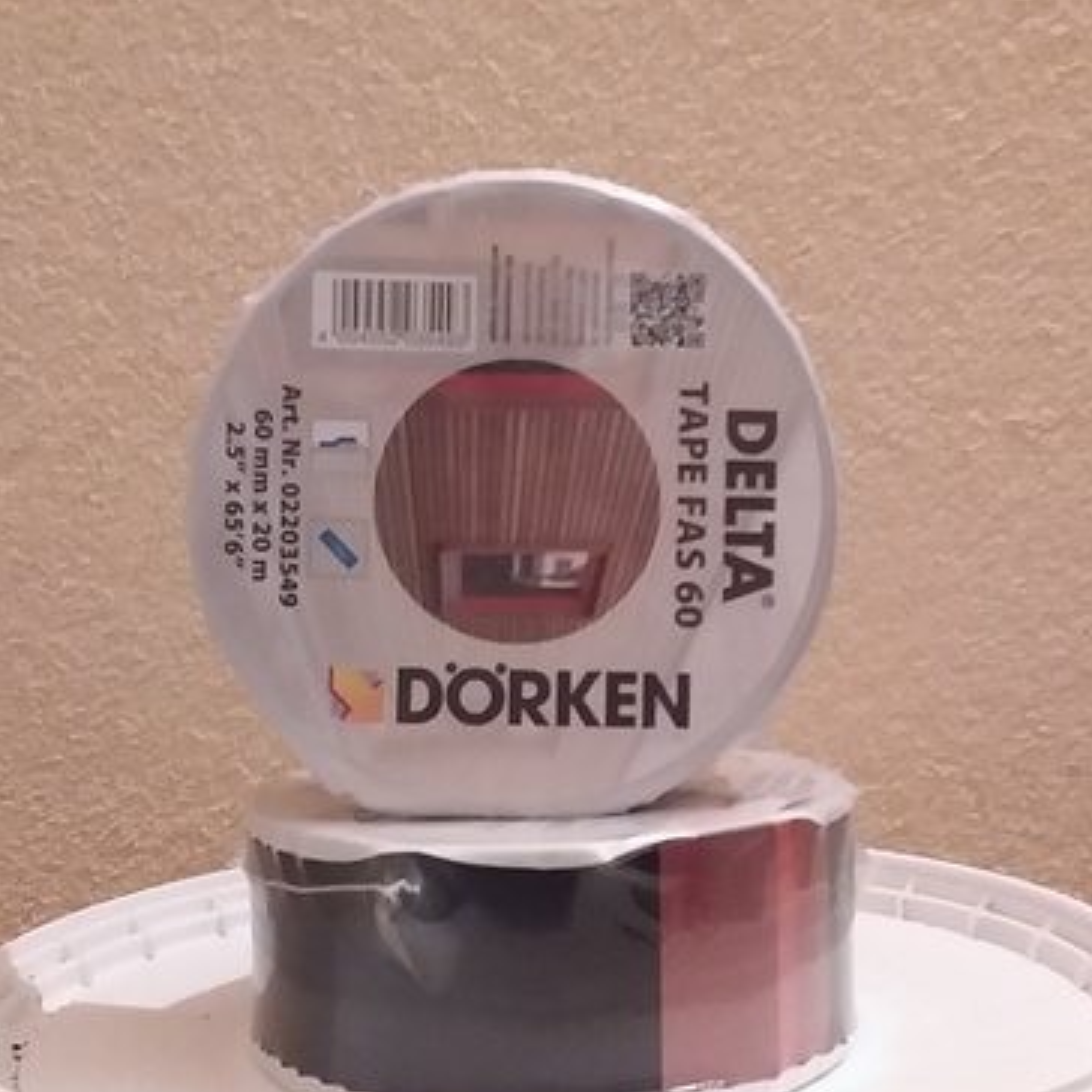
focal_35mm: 34
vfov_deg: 48.3
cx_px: 556
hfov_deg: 48.4
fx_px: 1213
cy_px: 621
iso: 250
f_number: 1.9
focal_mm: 2.91
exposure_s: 1/17
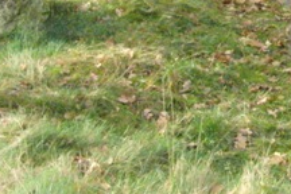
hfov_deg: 15.7
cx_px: 385
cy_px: -42
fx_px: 1002
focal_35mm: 124
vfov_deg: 10.9
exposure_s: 1/320
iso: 1600
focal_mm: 7.54
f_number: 8.8
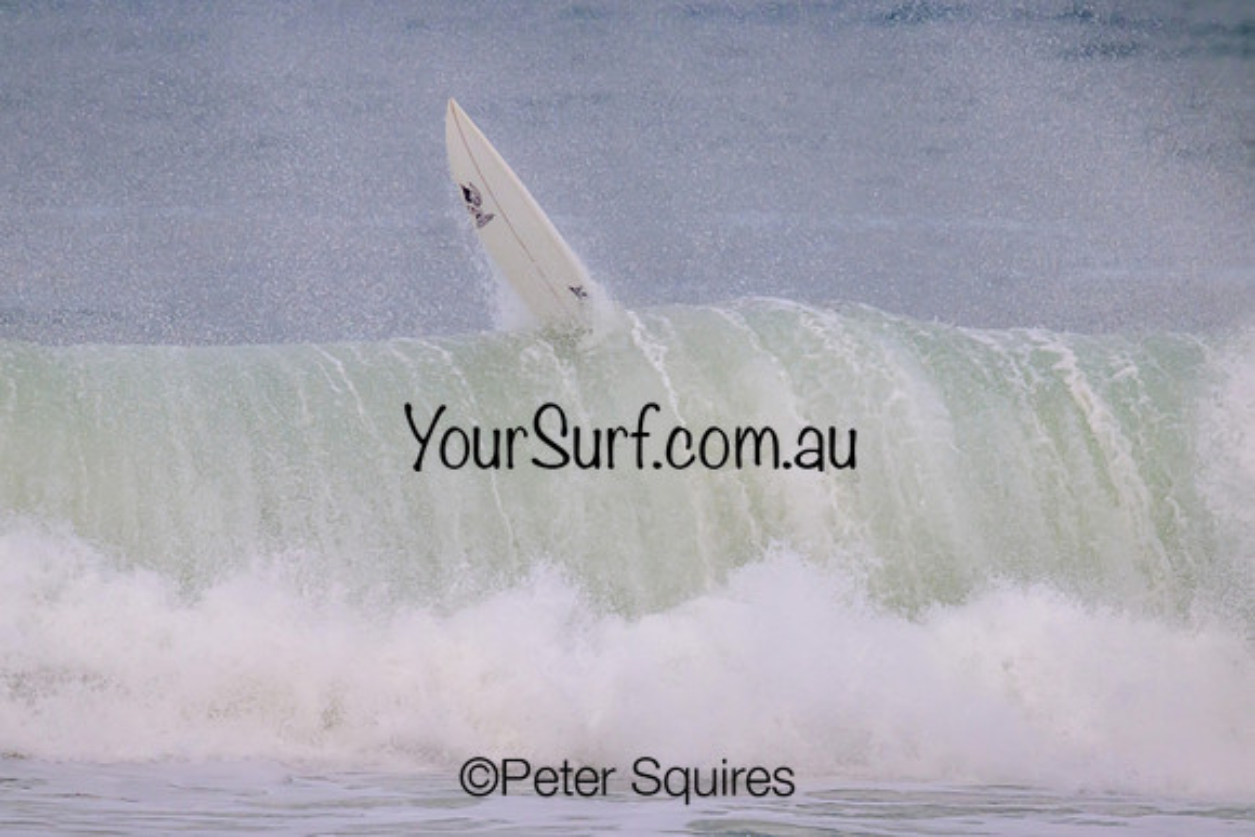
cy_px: 418
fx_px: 29127
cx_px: 628
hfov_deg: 2.5
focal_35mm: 835
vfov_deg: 1.6
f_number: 11
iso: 2200
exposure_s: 1/2000
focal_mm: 800
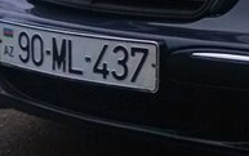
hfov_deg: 23.2
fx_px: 516
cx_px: 347
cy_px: -65
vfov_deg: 16.0
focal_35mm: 76
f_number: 2
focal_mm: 3.57
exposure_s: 1/50
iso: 536
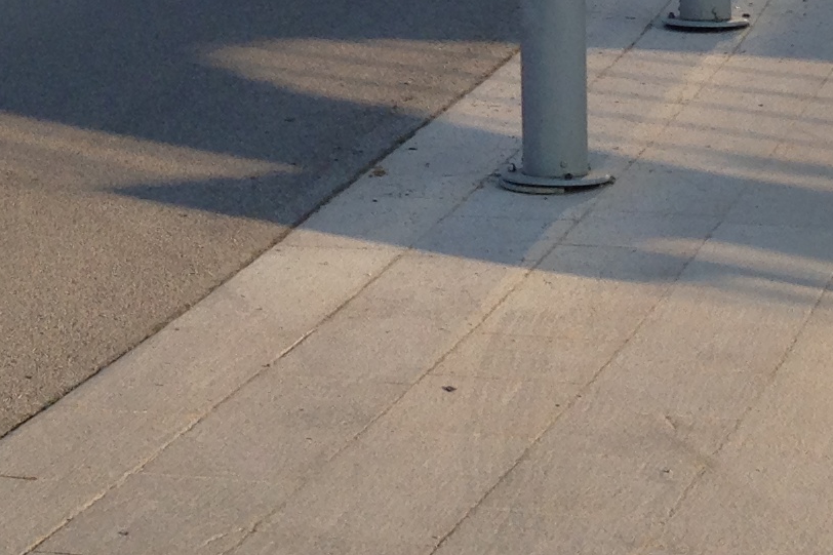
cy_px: -469
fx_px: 3192
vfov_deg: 9.4
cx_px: 212
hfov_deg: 14.8
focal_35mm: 138
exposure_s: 1/861
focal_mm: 4.13
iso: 50
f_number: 2.4
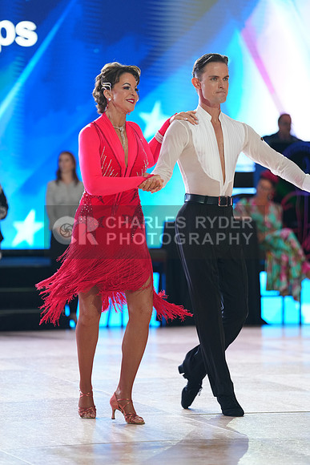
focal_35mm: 153
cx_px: 155
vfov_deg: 13.4
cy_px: 232
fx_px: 1975
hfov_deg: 9.0
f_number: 2.8
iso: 1000
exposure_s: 1/400
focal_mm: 153
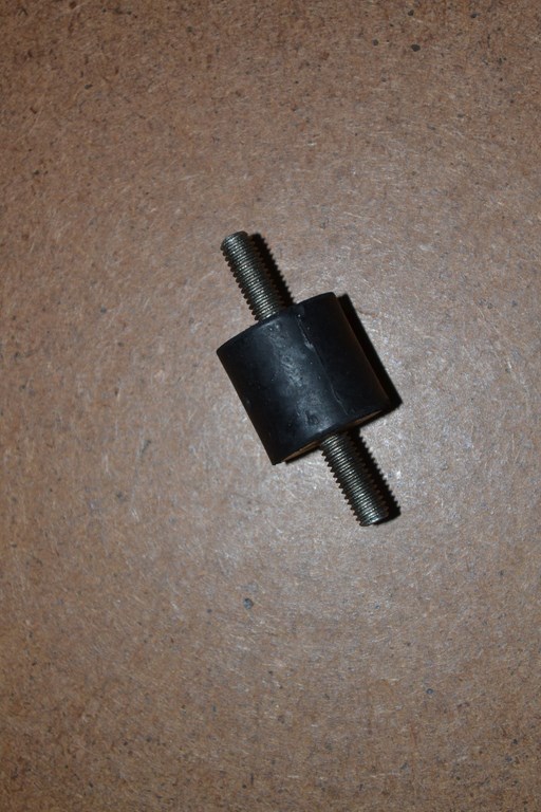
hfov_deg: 16.6
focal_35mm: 82
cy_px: 406
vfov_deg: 24.6
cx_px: 270
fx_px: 1860
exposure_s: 1/60
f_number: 5.6
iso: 560
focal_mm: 55
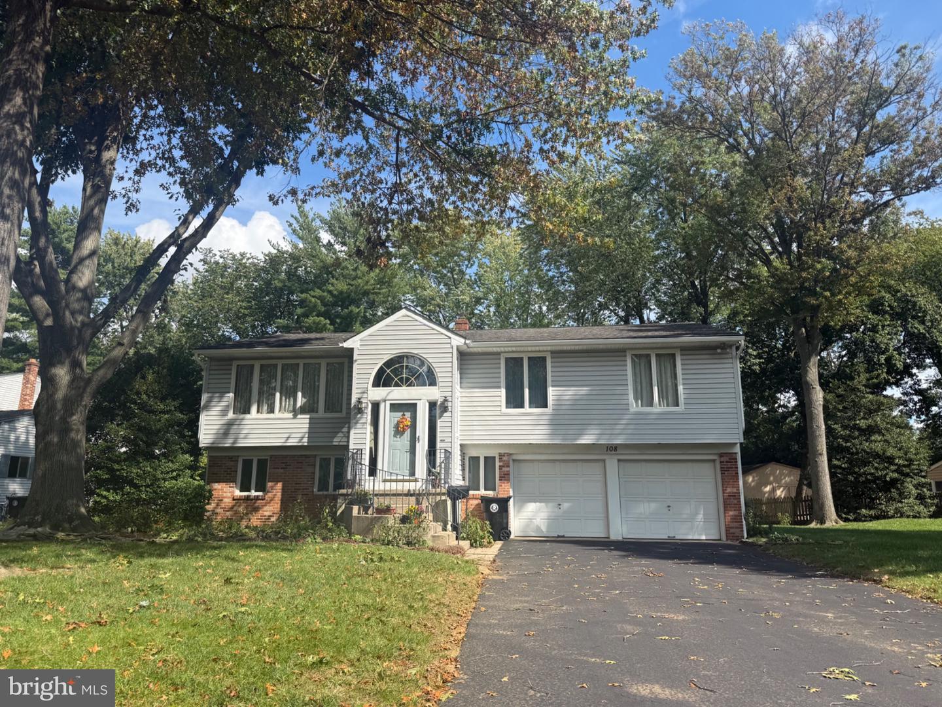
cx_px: 471
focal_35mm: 24
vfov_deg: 56.8
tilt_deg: +12.7
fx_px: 653
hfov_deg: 71.6
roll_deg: +0.0
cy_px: 354
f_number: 1.78
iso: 80
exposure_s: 1/3021
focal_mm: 6.76
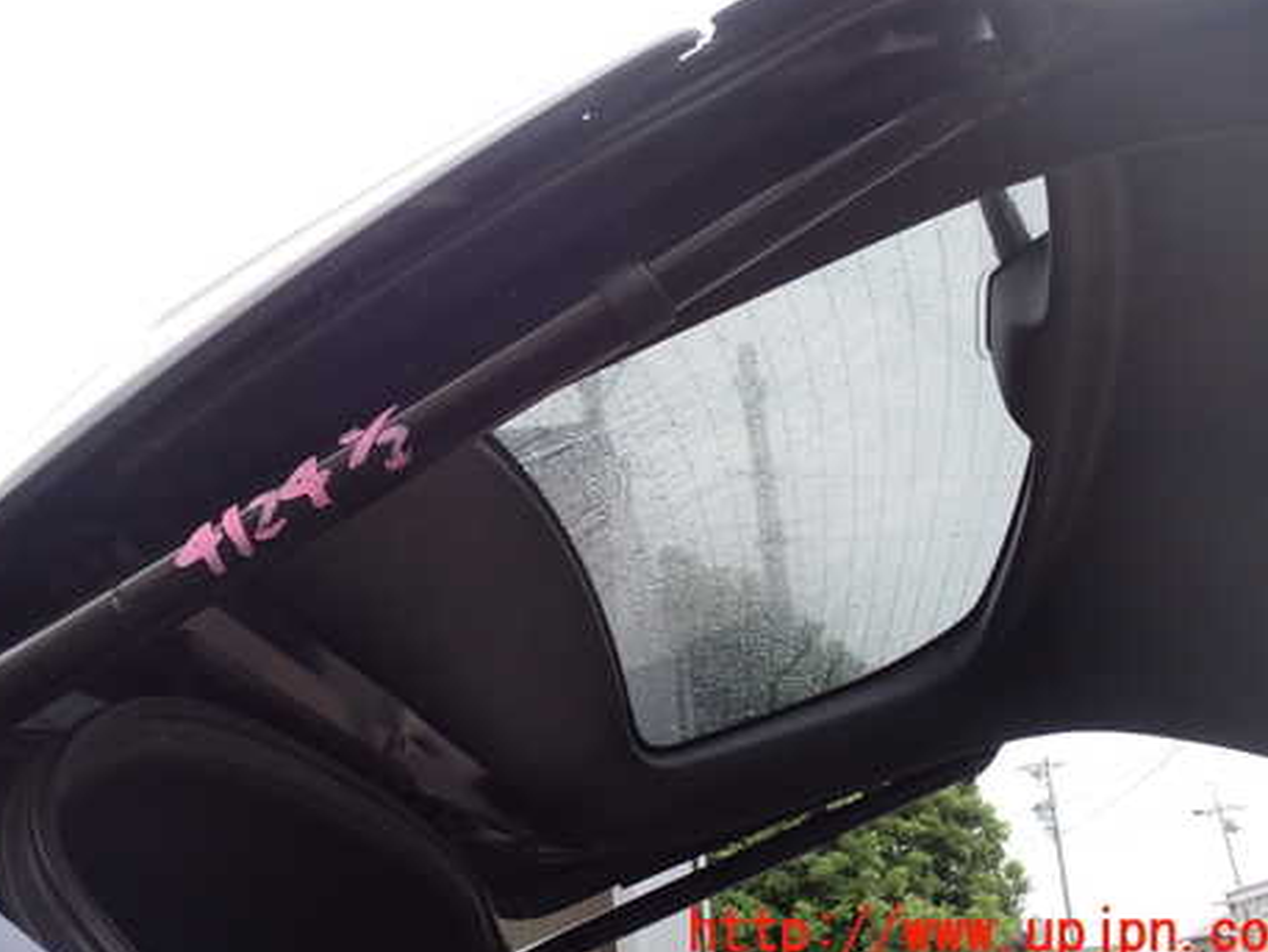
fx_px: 1539
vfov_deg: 34.1
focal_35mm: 42
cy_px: 344
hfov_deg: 44.5
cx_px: 483
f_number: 3.2
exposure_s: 1/125
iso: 100
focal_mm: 5.79
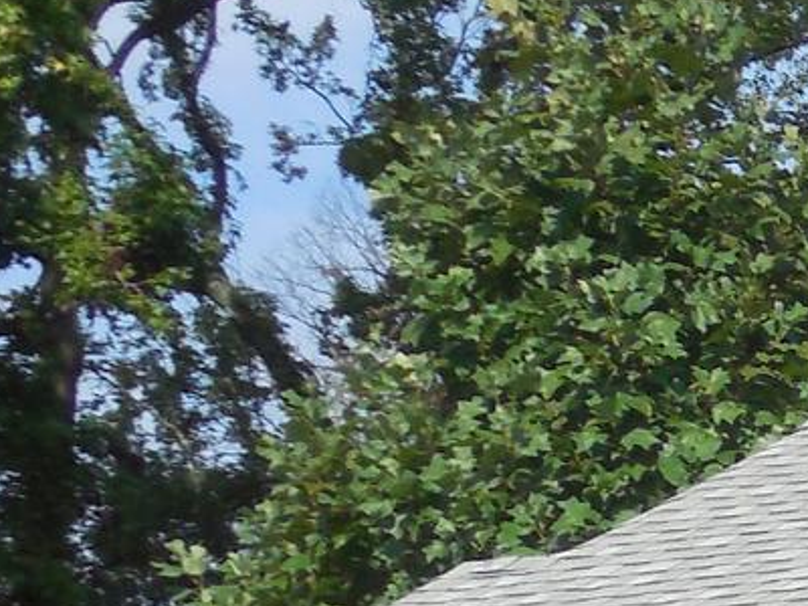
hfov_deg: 8.9
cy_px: 1071
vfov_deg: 7.1
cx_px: 1802
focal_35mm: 205
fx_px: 4785
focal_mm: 7.1
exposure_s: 1/1250
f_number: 3.6
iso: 125
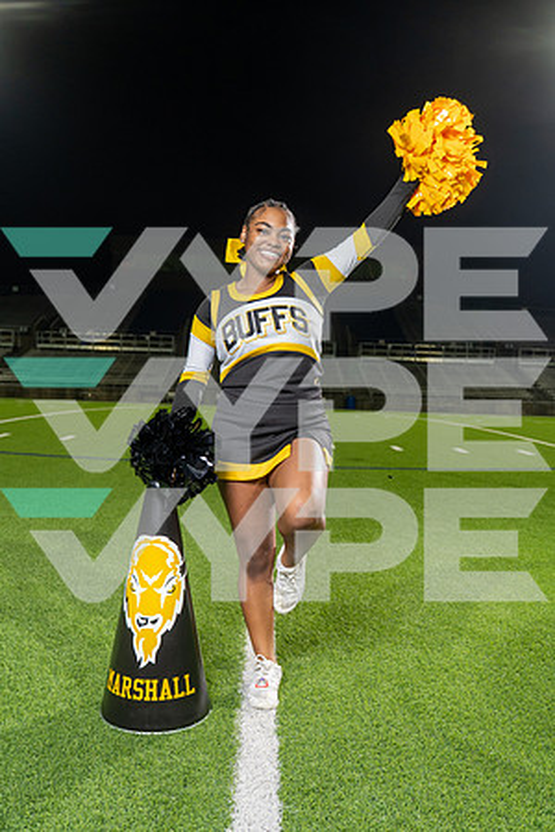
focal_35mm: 34
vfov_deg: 55.8
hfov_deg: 38.9
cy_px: 416
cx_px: 278
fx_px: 786
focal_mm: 34
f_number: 4.5
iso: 640
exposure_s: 1/250
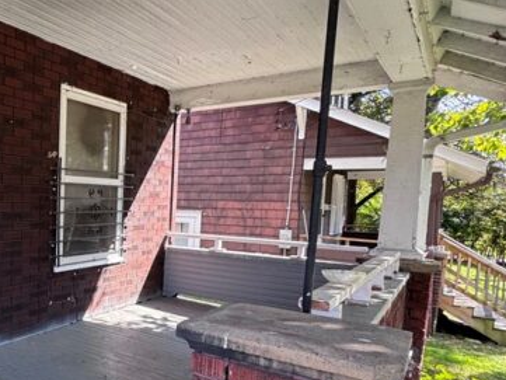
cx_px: -28
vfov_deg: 45.1
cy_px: 236
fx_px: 453
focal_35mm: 31
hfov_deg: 46.1
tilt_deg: -4.7
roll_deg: -1.1
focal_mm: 2.22
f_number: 2.2
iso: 40
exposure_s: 1/128
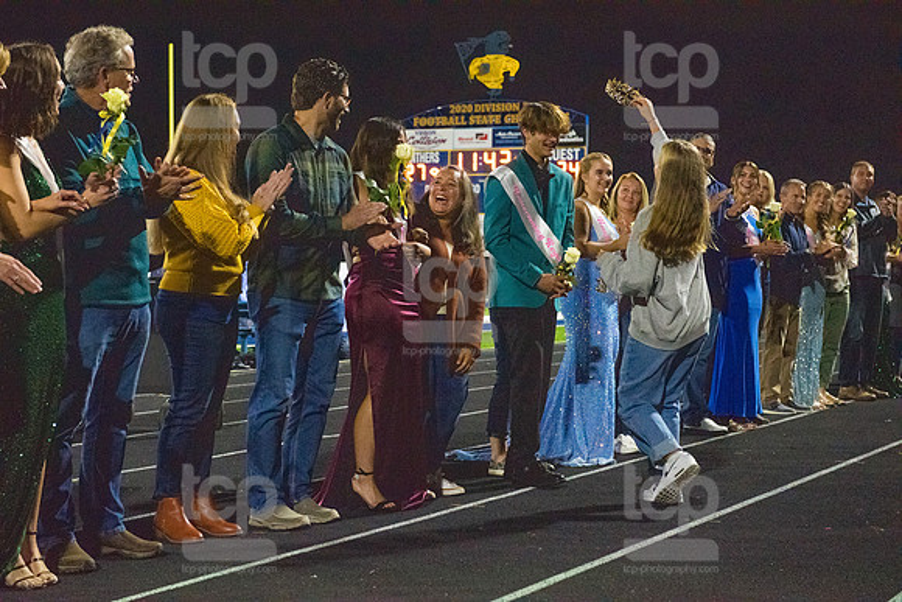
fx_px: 1754
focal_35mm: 70
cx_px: 451
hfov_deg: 28.8
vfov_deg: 19.5
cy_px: 301
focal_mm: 70
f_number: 5
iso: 8000
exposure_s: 1/500
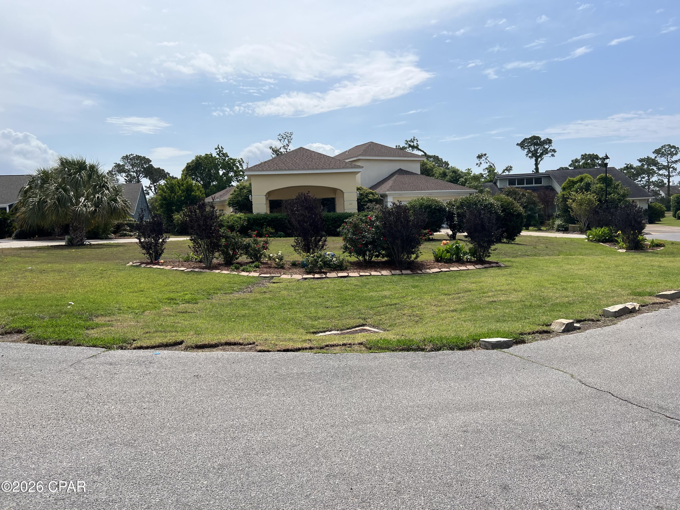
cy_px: 255
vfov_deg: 53.1
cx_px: 340
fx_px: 511
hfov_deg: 67.3
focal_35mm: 26
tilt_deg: -4.2
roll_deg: +2.8
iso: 50
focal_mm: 5.7
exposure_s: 1/6993
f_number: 1.5
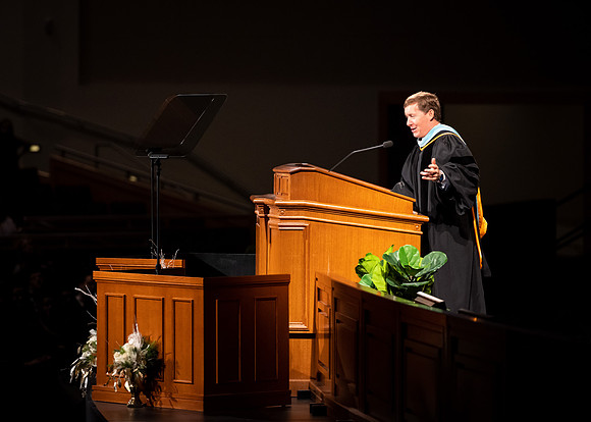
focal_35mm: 248
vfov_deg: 5.8
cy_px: 203
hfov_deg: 8.1
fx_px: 4158
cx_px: 264
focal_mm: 200
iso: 1250
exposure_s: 1/200
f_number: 2.8
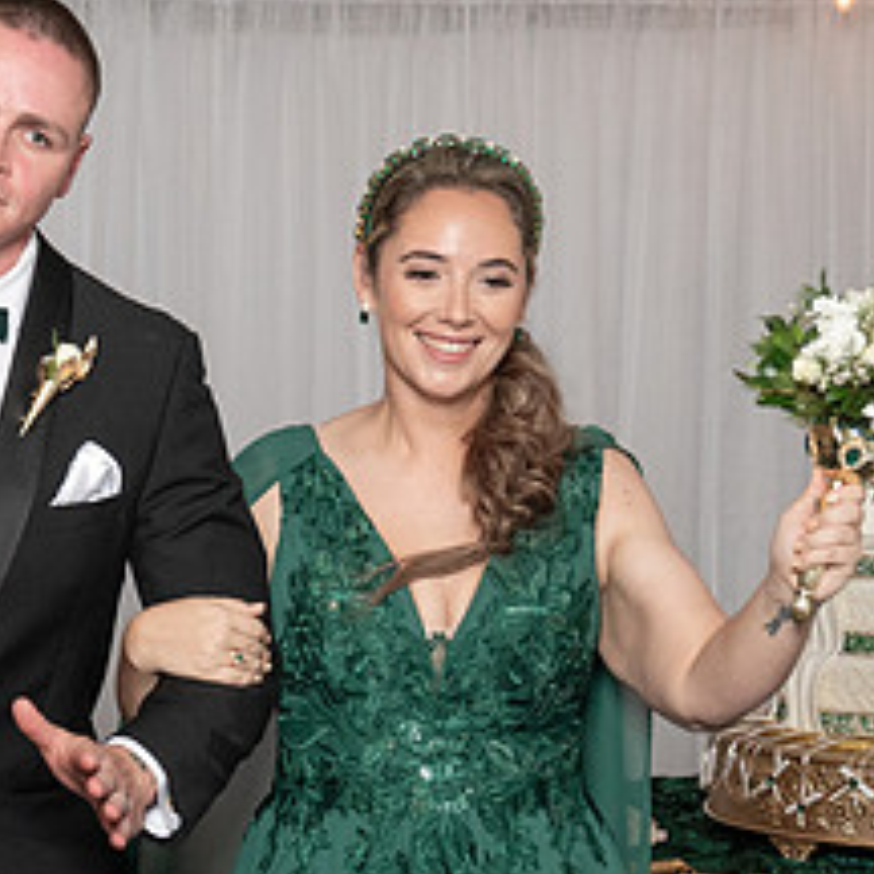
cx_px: 16
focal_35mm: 146
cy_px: 436
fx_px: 4171
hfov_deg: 11.8
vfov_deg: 12.0
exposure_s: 1/200
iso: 2000
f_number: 4
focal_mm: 42
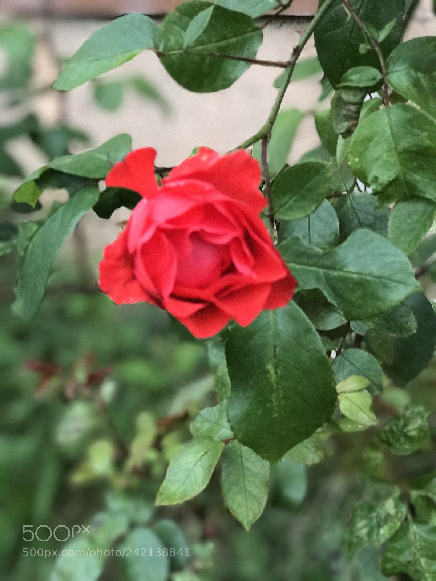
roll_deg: +1.7
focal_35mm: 57
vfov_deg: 33.8
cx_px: 218
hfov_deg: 25.7
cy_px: 290
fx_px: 957
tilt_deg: -21.2
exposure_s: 1/50
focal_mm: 6.6
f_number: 2.8
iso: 500
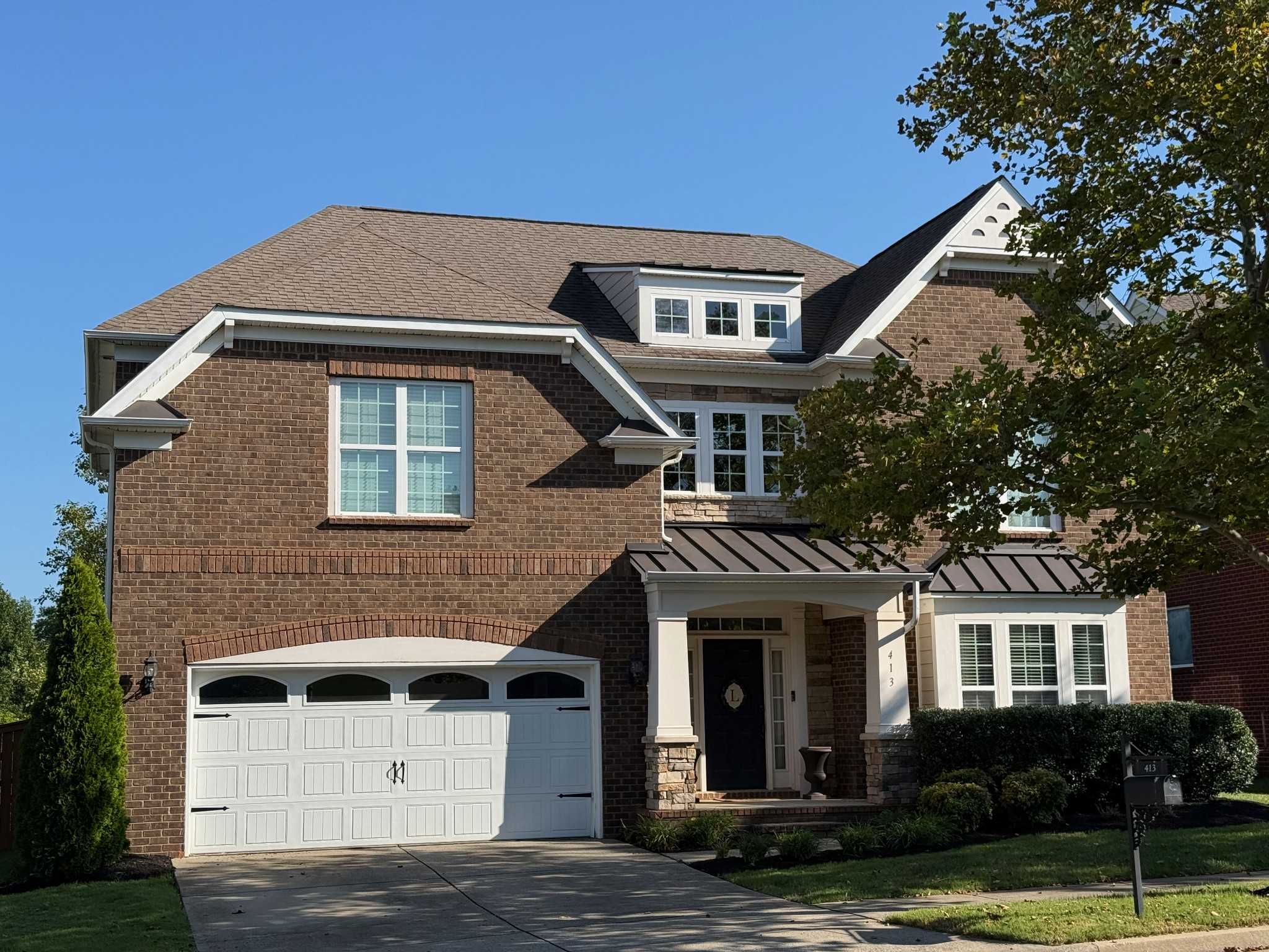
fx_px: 1760
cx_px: 634
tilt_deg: +7.7
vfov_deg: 30.3
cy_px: 476
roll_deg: +1.3
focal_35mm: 48
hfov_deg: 39.7
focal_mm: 6.76
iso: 64
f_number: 1.78
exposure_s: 1/3378
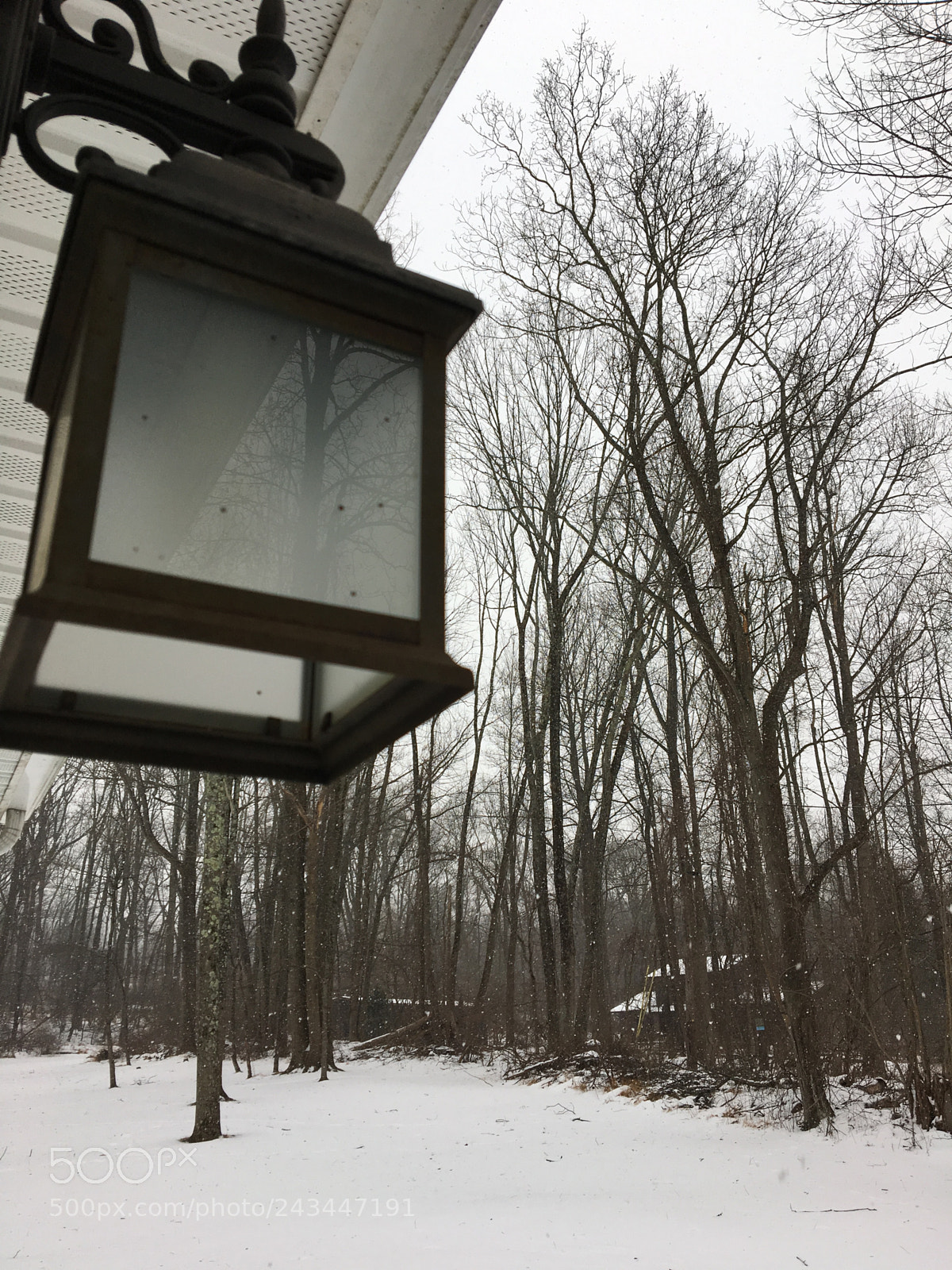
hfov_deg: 48.2
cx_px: 476
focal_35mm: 29
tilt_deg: +22.9
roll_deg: +3.4
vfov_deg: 61.7
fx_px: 1063
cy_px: 635
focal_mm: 4.15
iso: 25
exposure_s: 1/353
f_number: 2.2
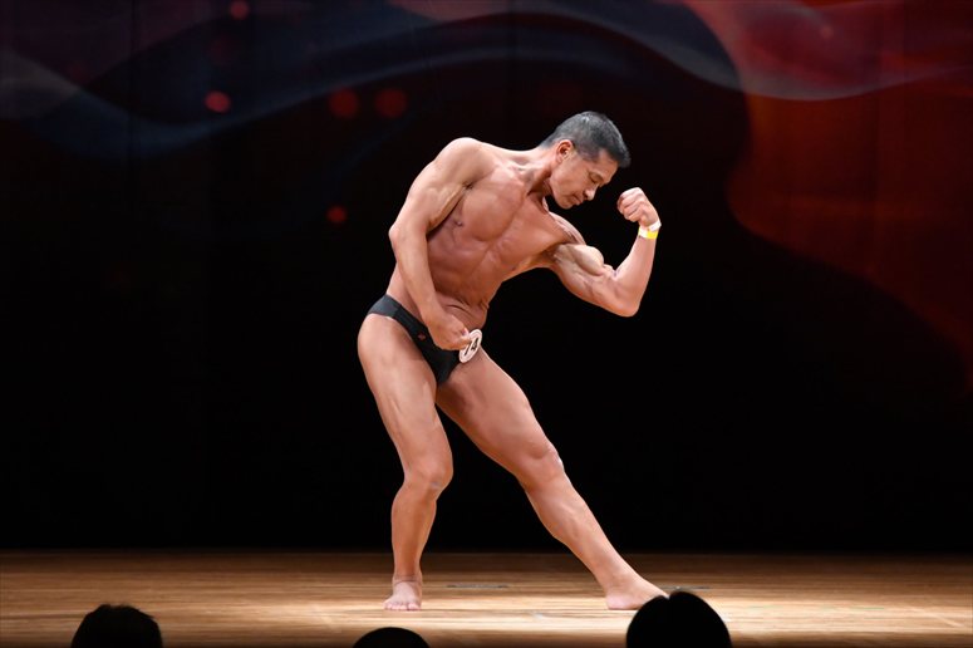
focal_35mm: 285
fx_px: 7699
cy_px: 324
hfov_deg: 7.2
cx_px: 486
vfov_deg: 4.8
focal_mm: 190
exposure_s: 1/400
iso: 4000
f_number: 5.6
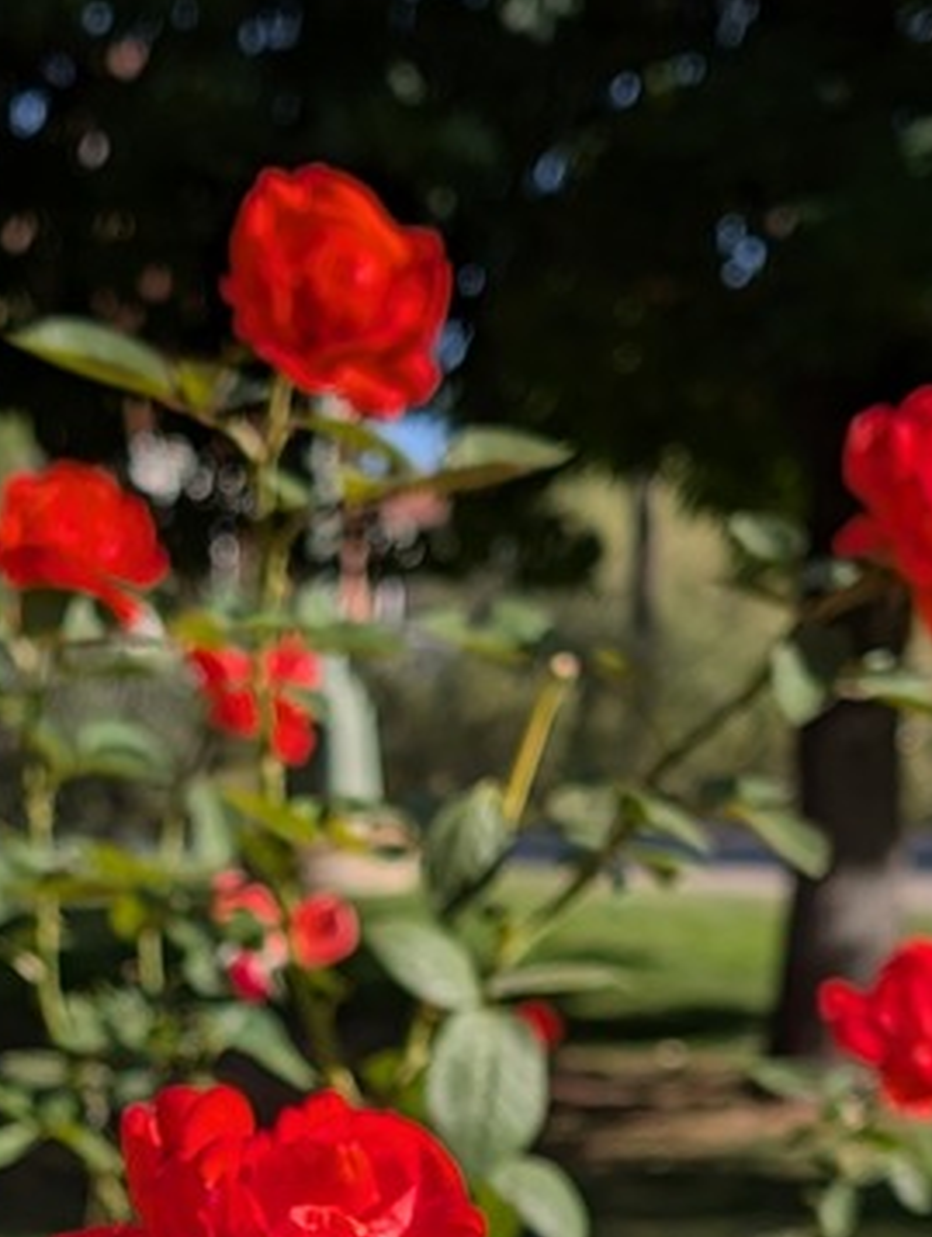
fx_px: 3722
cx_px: 49
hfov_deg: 14.1
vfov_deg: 18.3
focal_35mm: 104
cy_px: 1298
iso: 23
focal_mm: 6.9
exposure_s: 1/1529
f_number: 1.68
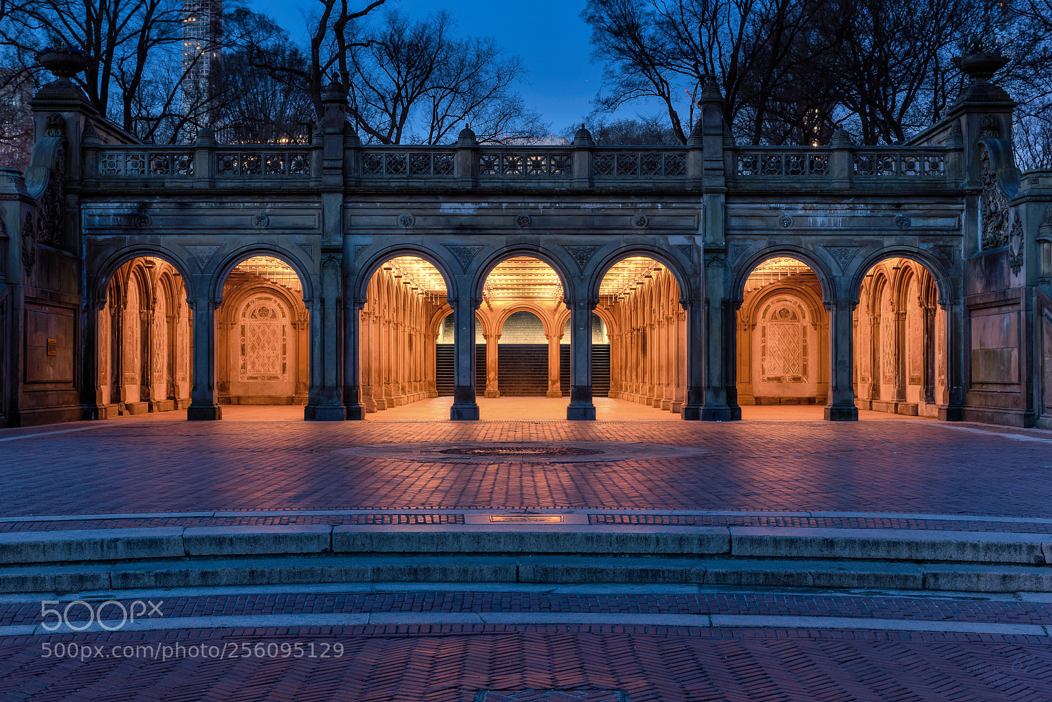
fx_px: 1345
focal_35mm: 46
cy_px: 351
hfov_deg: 42.7
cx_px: 526
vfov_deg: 29.3
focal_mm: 46
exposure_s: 32
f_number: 11
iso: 100
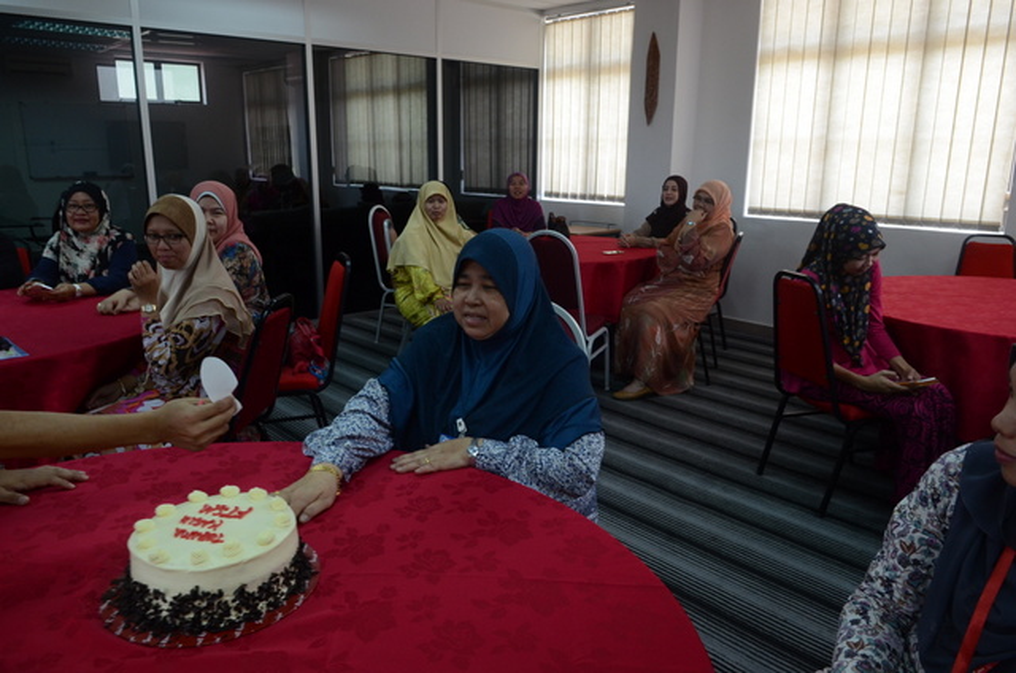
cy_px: 336
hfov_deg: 70.5
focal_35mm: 26
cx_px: 508
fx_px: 718
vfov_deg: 50.2
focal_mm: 17
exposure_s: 1/60
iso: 800
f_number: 6.3
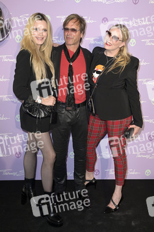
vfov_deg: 50.7
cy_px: 116
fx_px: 244
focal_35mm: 38
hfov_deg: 35.0
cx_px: 77
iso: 1000
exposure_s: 1/200
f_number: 4.5
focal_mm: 38
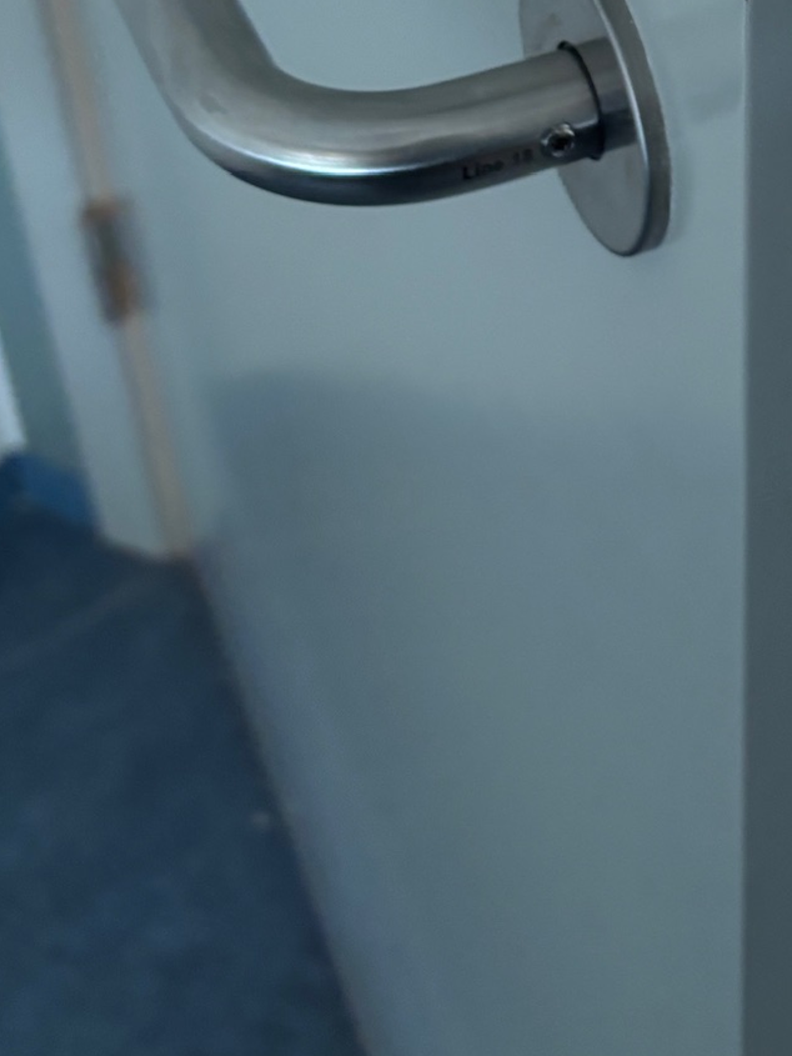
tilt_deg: -31.9
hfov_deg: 22.3
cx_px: 813
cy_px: -32
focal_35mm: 63
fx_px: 1921
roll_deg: -1.0
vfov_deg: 28.6
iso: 250
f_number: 1.6
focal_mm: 5.96
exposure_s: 1/60
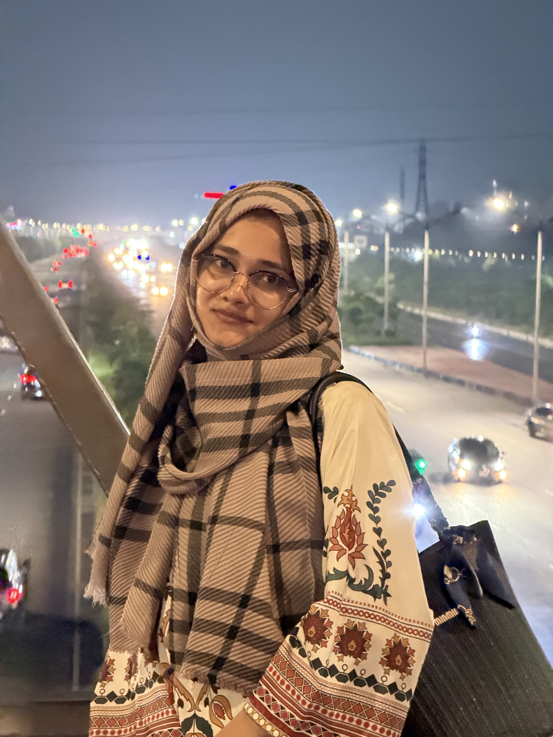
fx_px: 2130
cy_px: 368
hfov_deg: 14.8
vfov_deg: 19.6
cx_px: 276
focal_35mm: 100
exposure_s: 1/25
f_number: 2.8
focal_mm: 16.89
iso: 2500
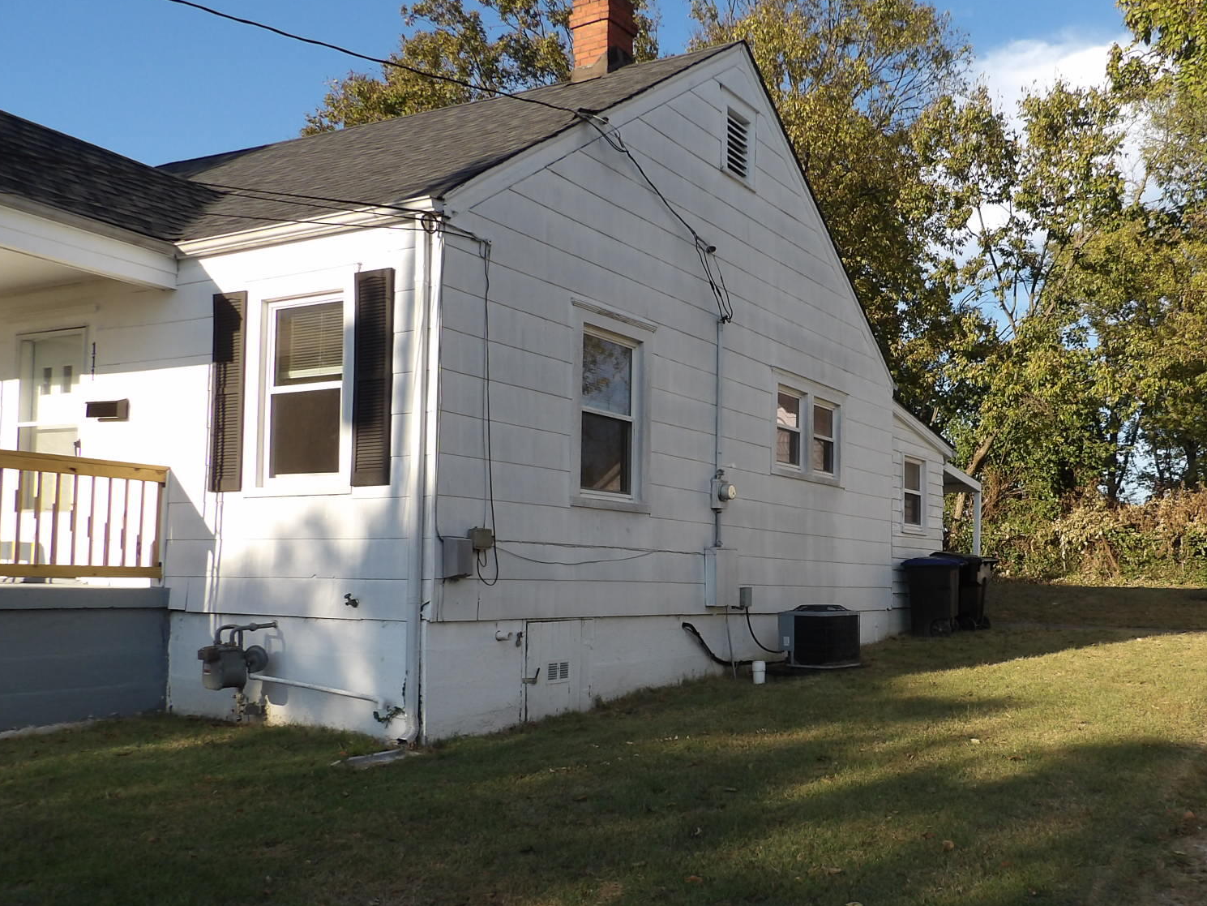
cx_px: 807
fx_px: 1151
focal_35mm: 33
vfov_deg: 42.7
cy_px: 559
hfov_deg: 54.2
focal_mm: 4.3
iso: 100
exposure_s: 1/625
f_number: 3.2
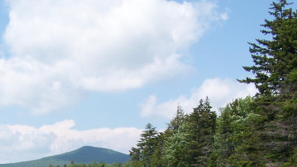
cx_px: 112
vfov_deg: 16.6
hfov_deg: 29.6
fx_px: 559
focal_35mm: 71
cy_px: 170
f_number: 4
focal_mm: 6.3
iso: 80
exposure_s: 1/640
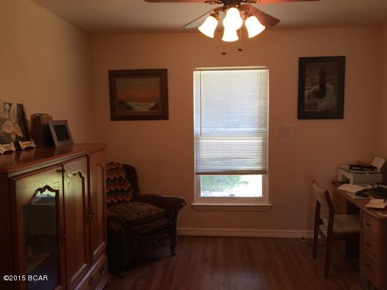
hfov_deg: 61.7
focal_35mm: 29
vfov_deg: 48.2
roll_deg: -0.1
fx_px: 324
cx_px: 194
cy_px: 145
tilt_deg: -4.9
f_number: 2.2
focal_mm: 4.15
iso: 32
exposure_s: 1/30
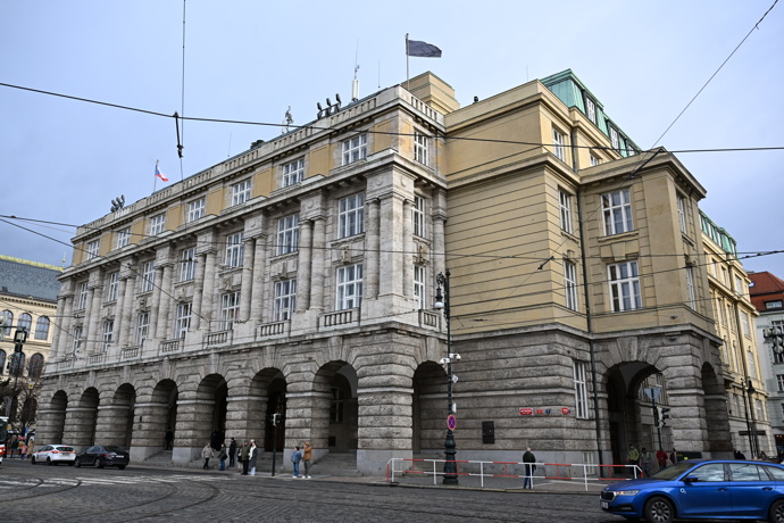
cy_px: 262
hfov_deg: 63.7
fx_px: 632
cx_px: 392
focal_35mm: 29
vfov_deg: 45.0
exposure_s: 1/1600
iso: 1250
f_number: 5.6
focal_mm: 29
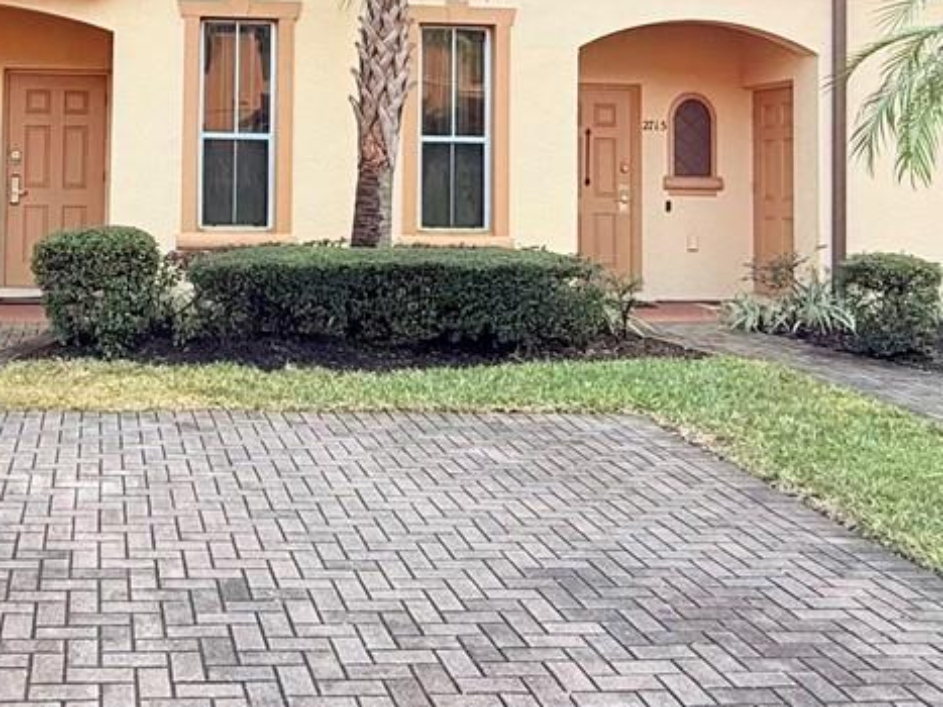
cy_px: 107
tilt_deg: +3.1
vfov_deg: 29.3
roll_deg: -0.8
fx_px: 1307
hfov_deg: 38.9
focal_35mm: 48
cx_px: 265
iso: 64
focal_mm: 2.22
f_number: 2.2
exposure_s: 1/379
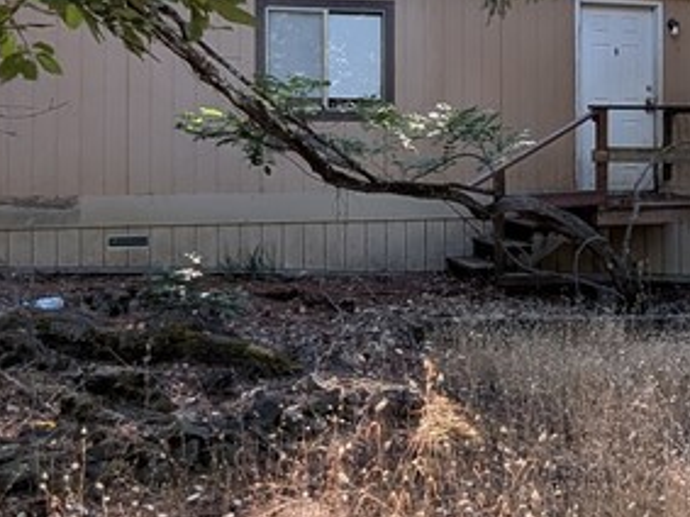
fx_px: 936
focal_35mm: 47
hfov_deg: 40.1
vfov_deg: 30.4
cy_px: 137
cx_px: 446
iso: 39
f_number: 2.2
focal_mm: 1.54
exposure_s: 1/135
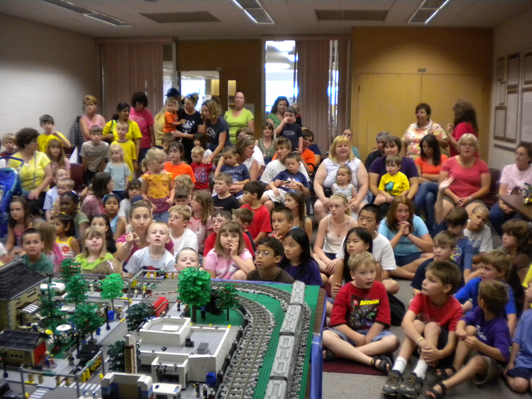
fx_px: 538
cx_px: 266
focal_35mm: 35
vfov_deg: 40.7
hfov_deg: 52.6
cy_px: 200
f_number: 3.1
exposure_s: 1/40.8
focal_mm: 6.3
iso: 400
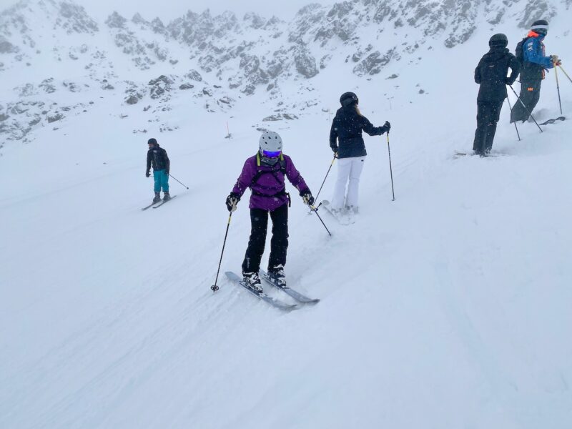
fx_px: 430
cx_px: 286
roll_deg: -0.6
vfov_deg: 53.1
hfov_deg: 67.3
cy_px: 214
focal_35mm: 26
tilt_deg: -9.8
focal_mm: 4.25
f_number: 1.8
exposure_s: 1/5495
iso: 32
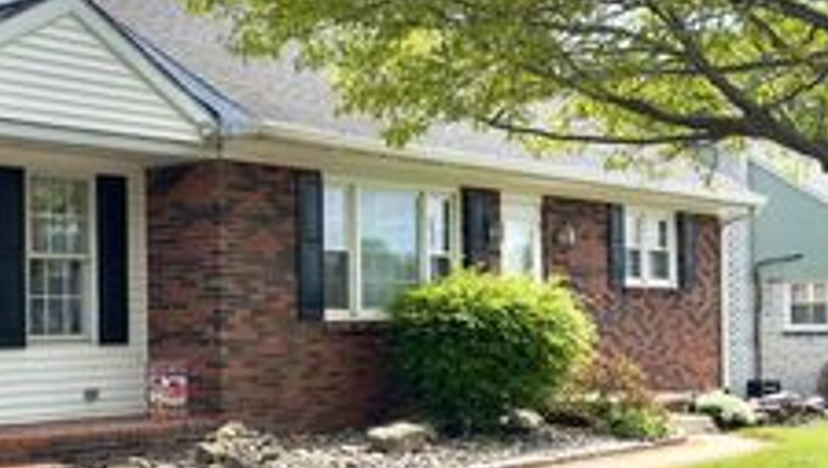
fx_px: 1274
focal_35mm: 58
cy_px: 293
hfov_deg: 34.1
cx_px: 88
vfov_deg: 20.7
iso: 100
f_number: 1.78
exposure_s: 1/3745
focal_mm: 6.76
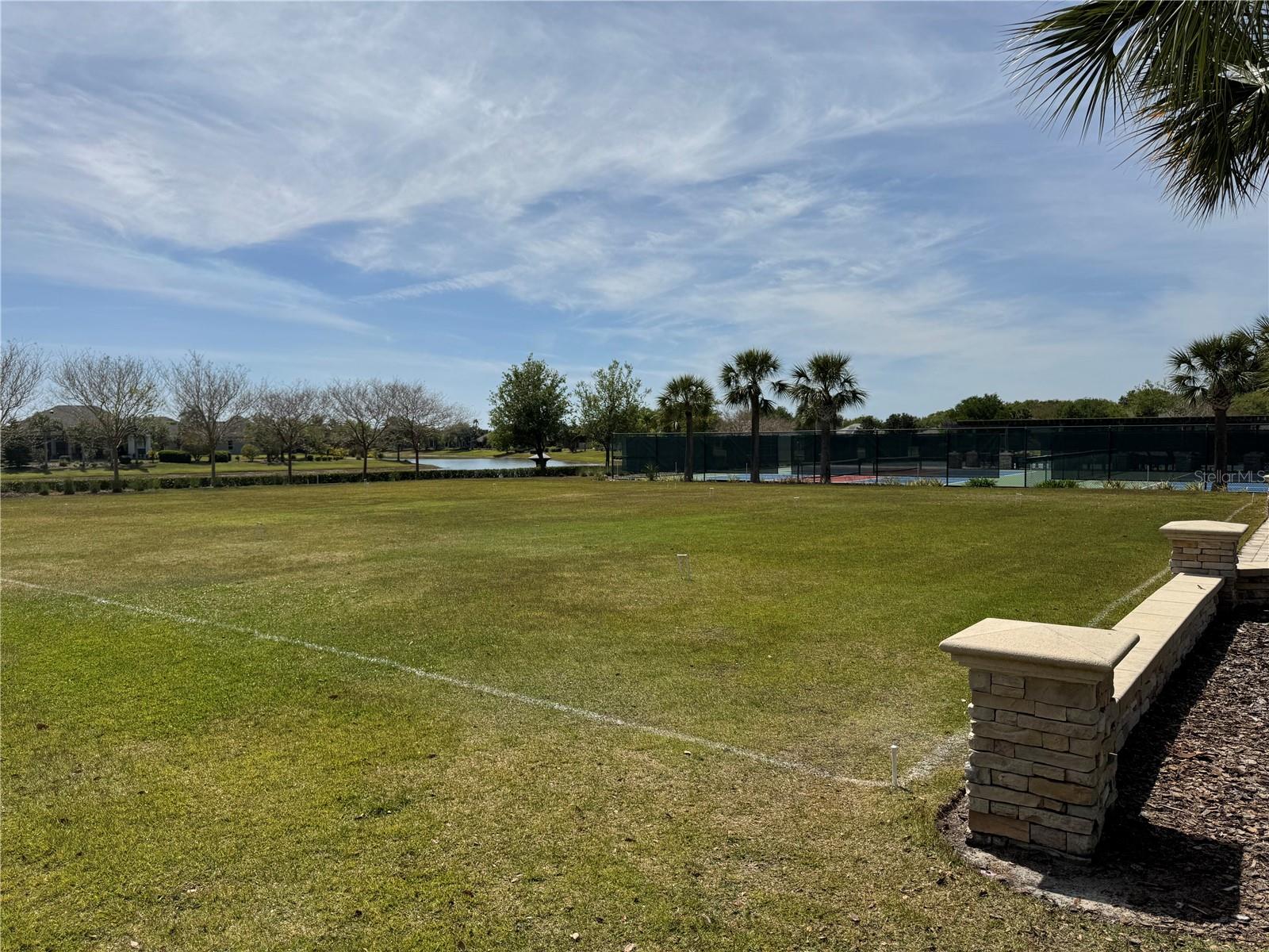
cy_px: 476
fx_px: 880
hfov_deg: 71.6
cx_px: 634
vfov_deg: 56.8
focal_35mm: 24
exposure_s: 1/10417
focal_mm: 6.76
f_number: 1.78
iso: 80
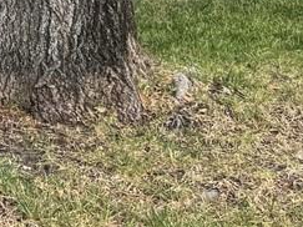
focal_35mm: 158
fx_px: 1382
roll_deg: -0.1
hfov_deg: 11.4
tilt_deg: +2.7
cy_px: -287
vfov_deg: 8.7
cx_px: -276
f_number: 1.78
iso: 80
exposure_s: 1/782
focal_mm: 6.76
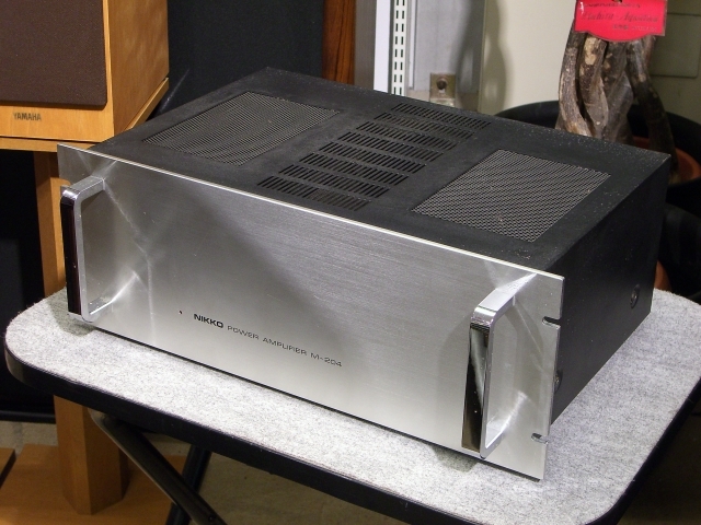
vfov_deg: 21.6
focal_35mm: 68
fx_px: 1377
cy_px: 262
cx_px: 350
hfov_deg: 28.6
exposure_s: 1/15
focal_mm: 14.2
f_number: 4
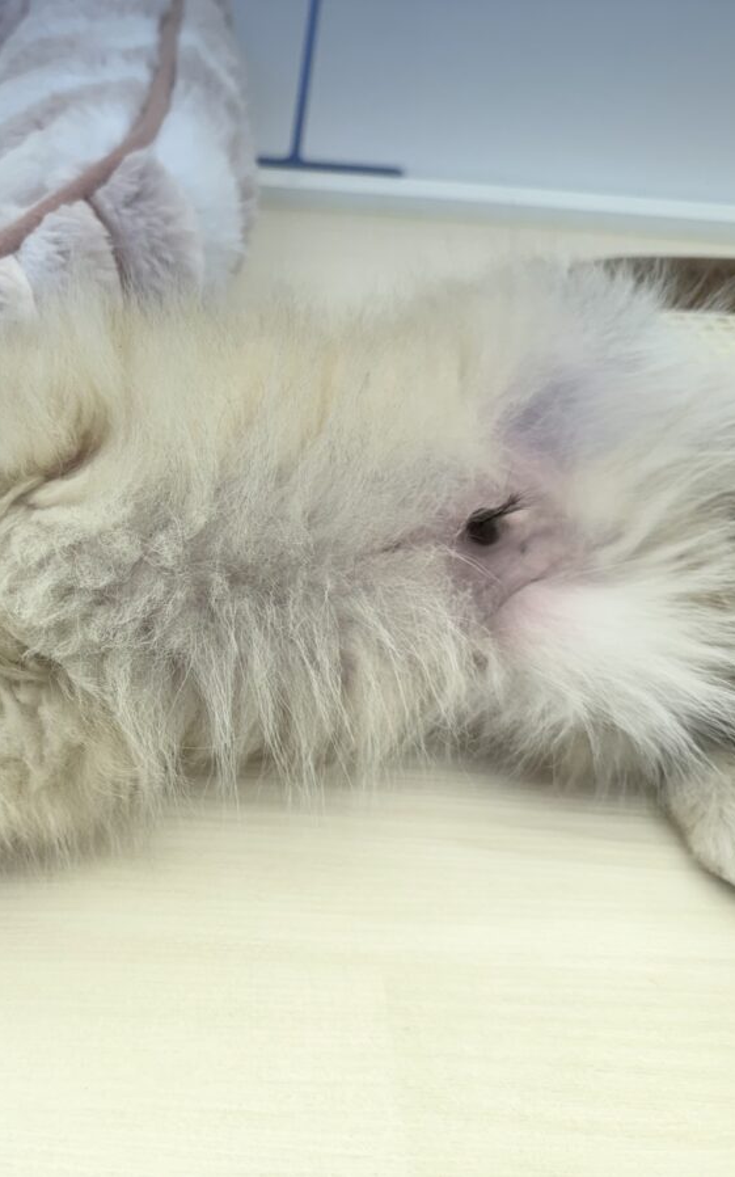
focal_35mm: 34
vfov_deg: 56.7
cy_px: 588
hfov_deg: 35.9
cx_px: 132
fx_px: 1090
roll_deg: -1.6
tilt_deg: -36.4
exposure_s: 1/201
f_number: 1.78
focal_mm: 6.76
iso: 64
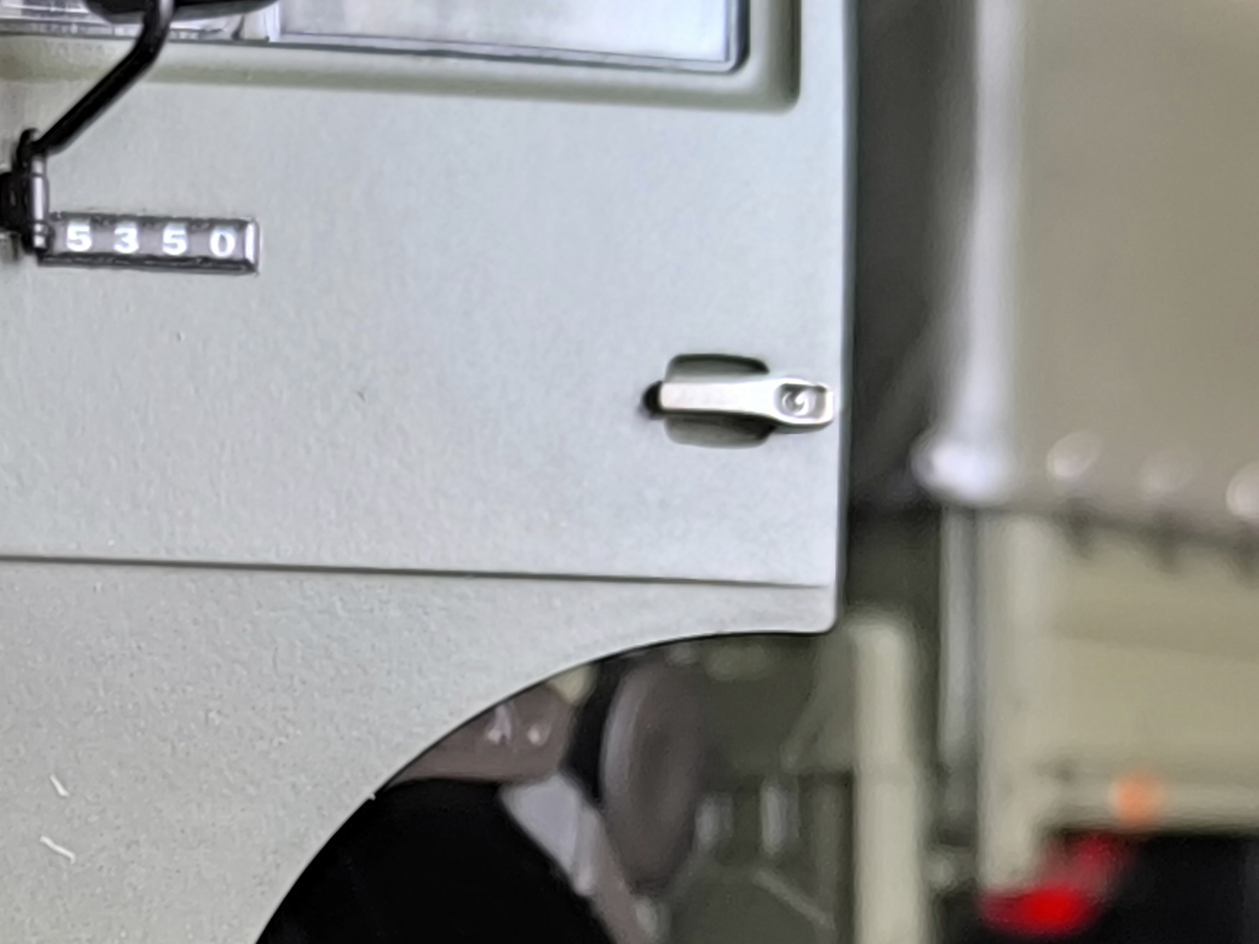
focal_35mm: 127
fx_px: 4618
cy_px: 1275
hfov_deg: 15.3
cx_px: 35
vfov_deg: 11.3
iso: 1000
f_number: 1.65
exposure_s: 1/33.3
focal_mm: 6.14
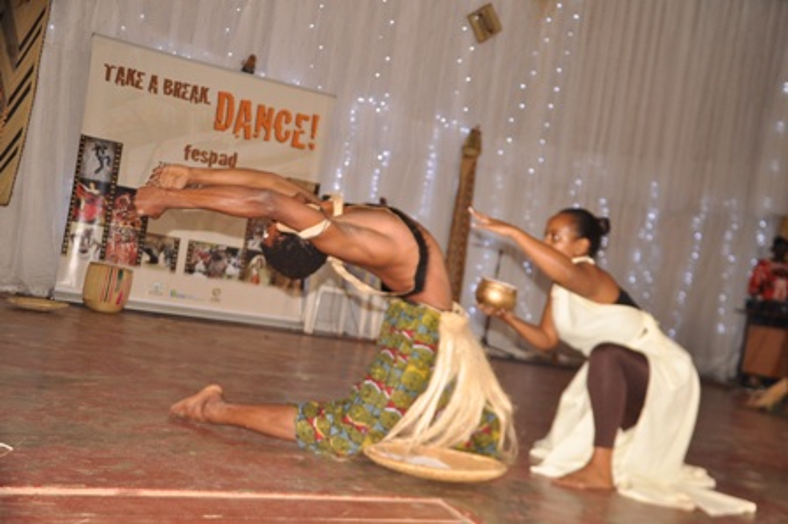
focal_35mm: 39
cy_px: 262
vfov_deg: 34.2
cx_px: 394
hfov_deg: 49.6
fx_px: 853
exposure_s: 1/100
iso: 720
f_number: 4
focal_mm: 26
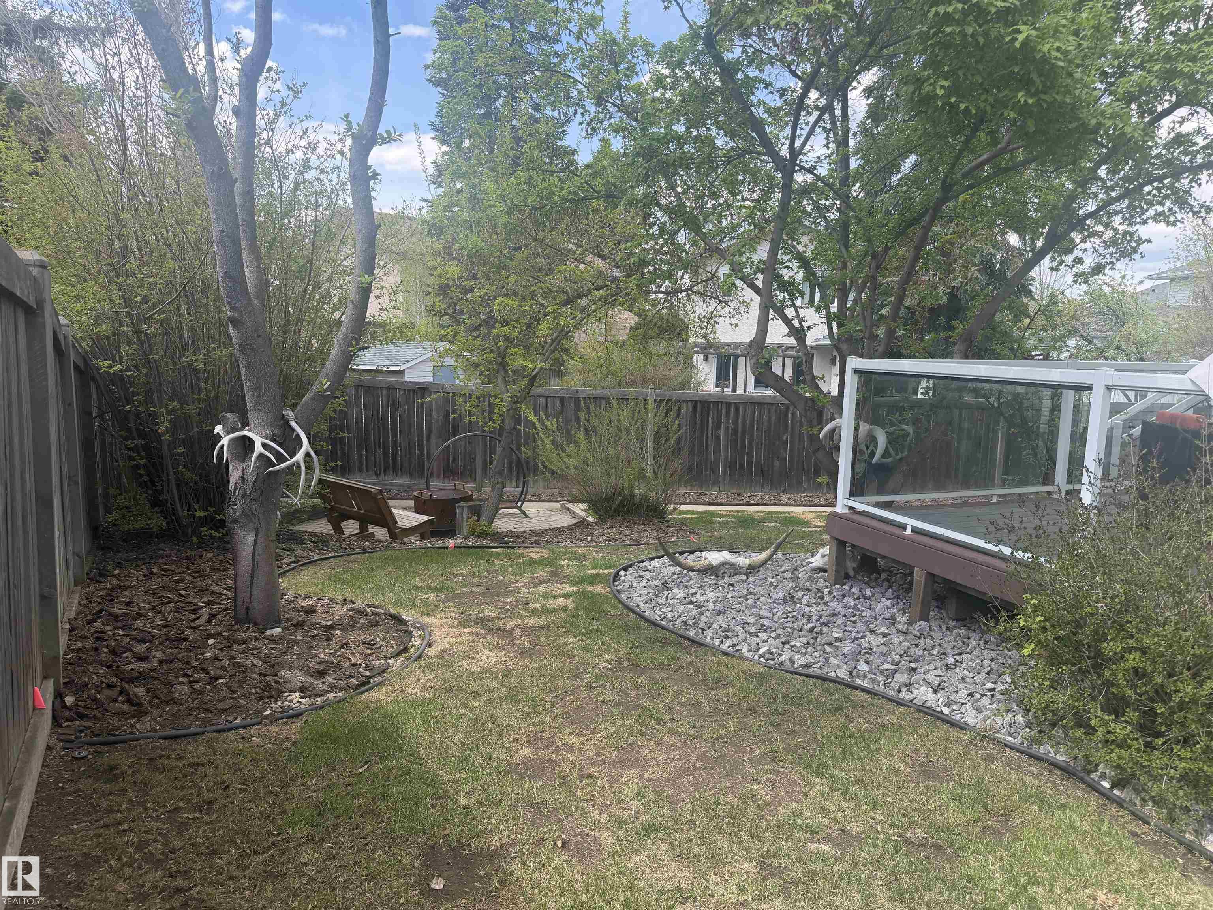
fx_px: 841
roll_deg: -1.1
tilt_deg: -8.6
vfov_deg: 56.8
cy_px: 455
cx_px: 606
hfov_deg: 71.6
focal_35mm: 24
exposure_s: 1/1156
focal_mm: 6.76
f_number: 1.78
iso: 100
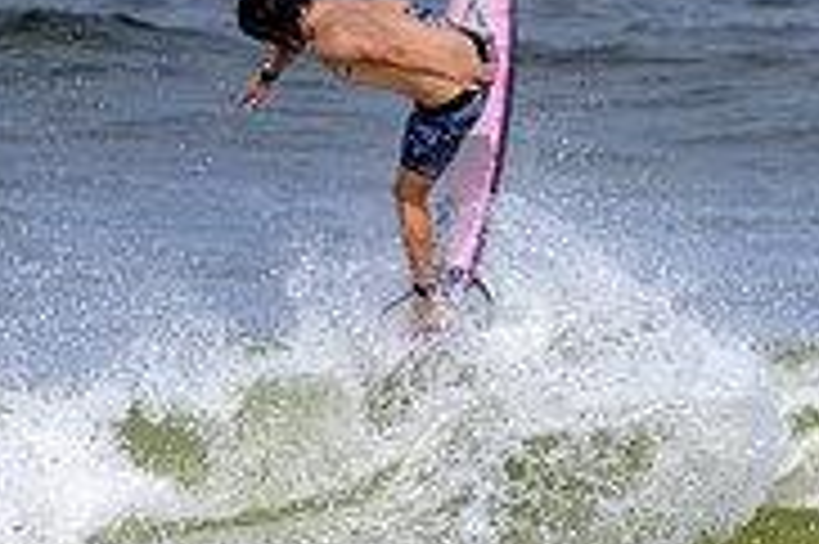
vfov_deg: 0.5
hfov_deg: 0.8
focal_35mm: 2555
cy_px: 654
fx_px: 58073
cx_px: 616
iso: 640
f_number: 11
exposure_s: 1/2000
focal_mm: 800
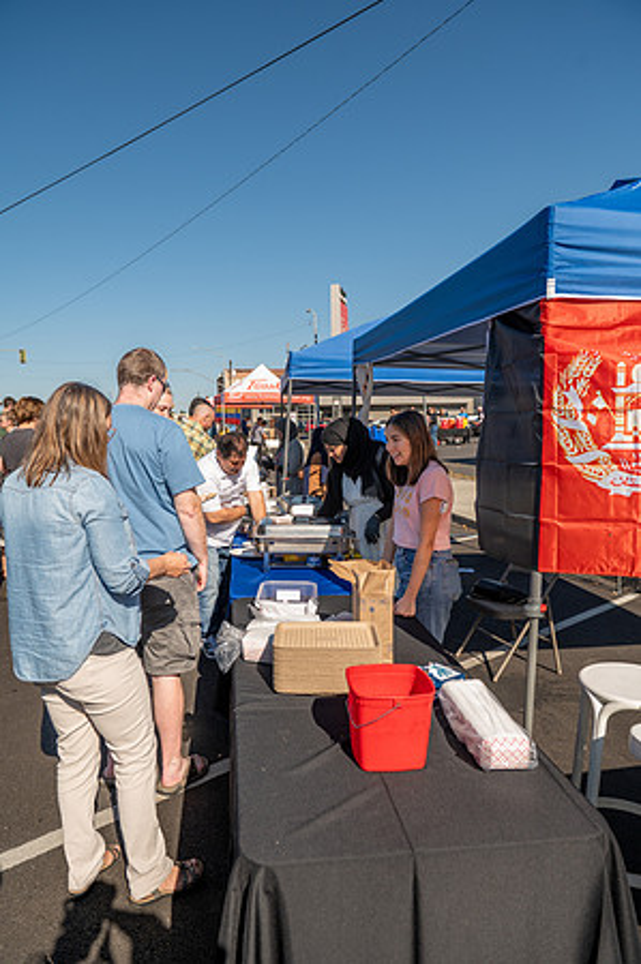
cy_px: 482
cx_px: 320
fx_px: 642
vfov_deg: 73.8
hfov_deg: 53.0
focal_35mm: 24
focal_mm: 24
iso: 400
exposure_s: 1/3000
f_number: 4.8
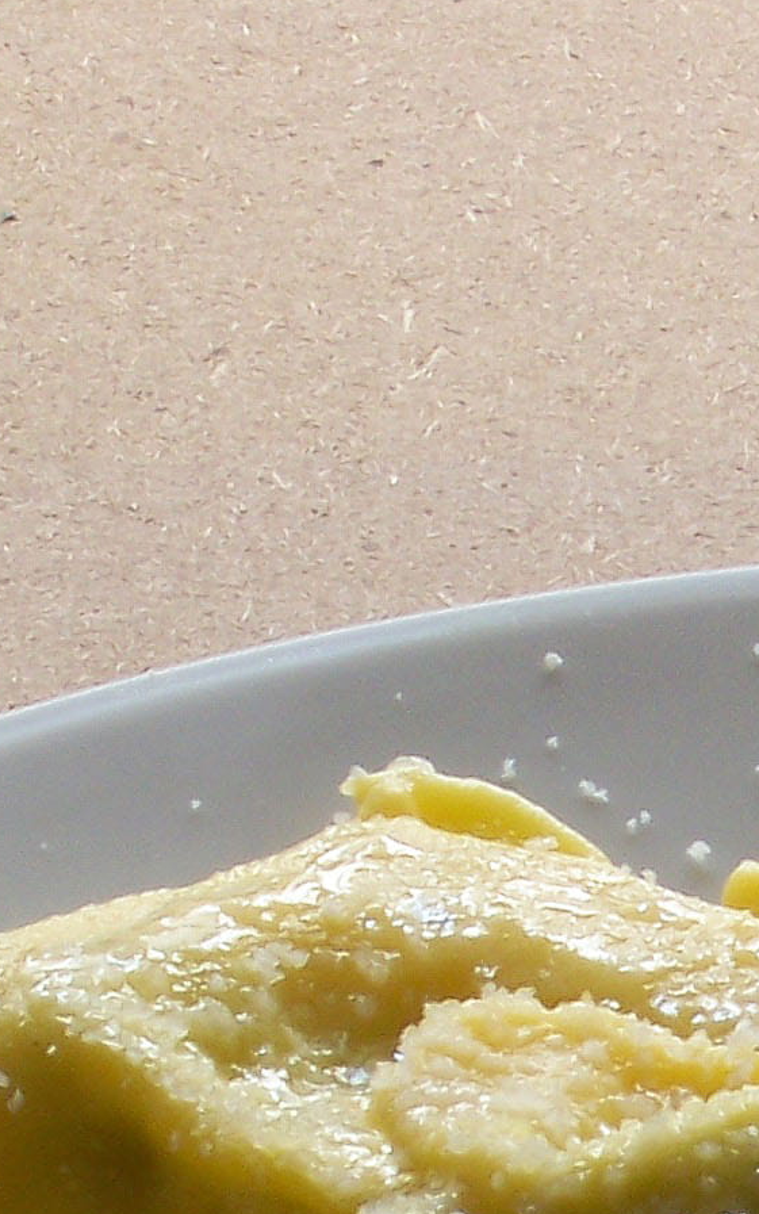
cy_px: 1804
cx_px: 1173
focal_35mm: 362
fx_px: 11975
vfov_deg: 5.7
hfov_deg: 3.6
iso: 64
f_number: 8
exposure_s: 1/5
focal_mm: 16.2
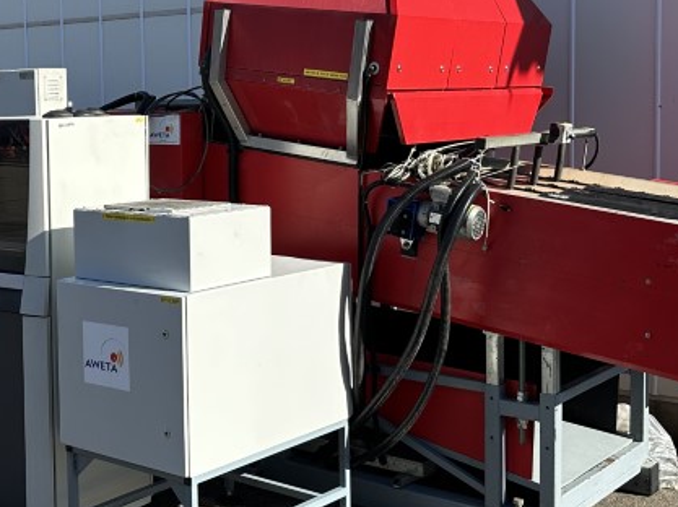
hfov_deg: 31.6
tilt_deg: -2.8
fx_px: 1155
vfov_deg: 24.7
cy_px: 198
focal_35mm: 59
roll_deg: +1.7
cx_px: 102
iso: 80
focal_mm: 6.86
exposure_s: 1/2252
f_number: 1.78
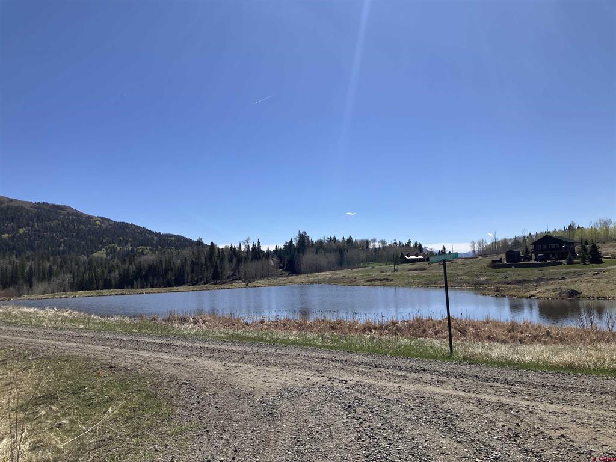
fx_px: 498
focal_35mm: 28
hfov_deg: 63.4
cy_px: 231
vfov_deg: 49.7
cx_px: 308
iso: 32
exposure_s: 1/3472
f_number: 1.8
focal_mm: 3.99
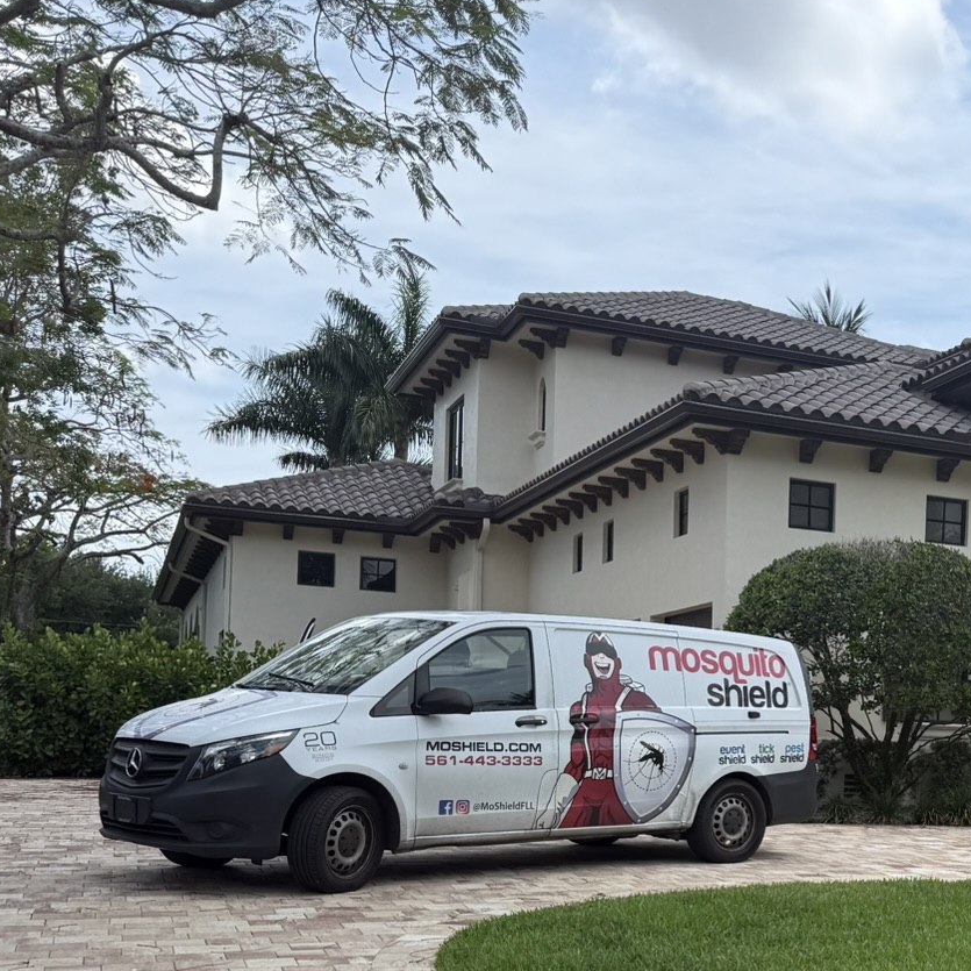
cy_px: 785
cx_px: 1033
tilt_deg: -0.4
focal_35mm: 52
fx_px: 1650
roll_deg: +0.0
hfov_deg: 29.9
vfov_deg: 31.9
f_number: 1.78
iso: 100
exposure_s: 1/3145
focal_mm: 6.76
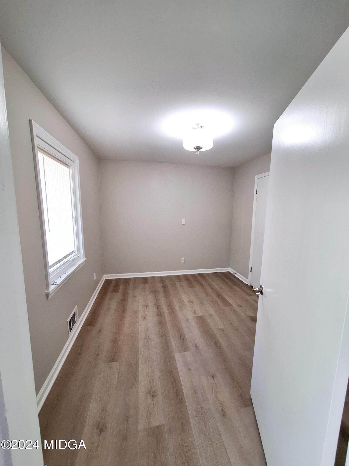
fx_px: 175
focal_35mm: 13
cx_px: 174
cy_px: 233
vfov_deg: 106.2
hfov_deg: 89.9
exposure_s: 1/40
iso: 80
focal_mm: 1.74
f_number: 2.2
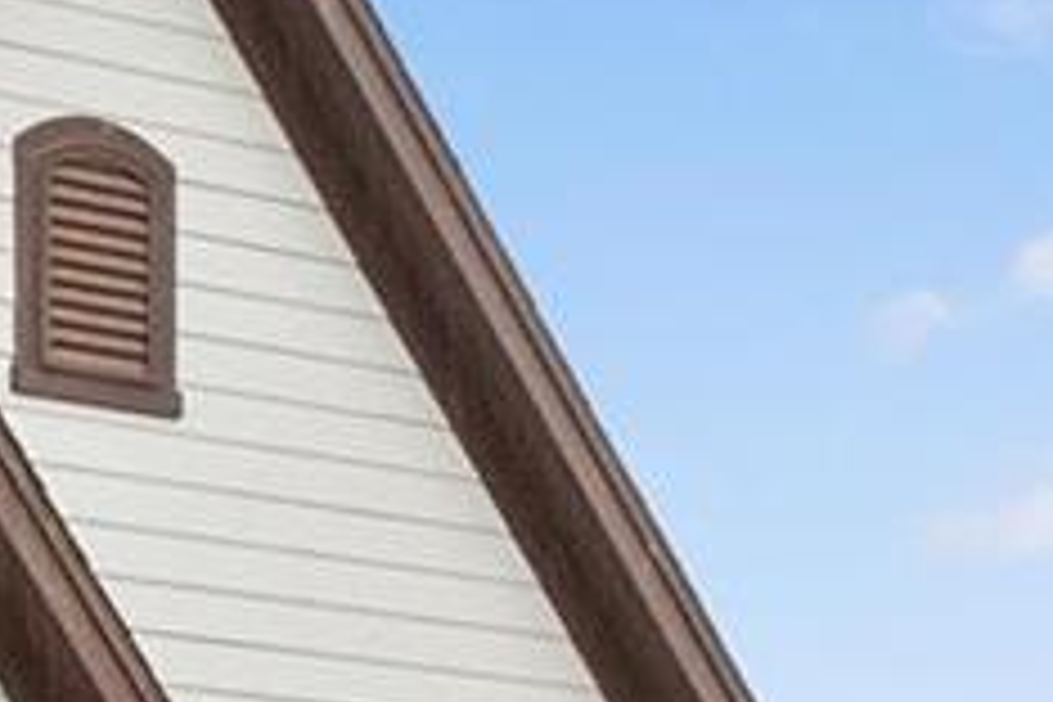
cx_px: -729
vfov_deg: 7.8
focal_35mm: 164
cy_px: 1611
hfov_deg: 11.7
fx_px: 4797
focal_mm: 12
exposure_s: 1/50
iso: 800
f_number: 5.6
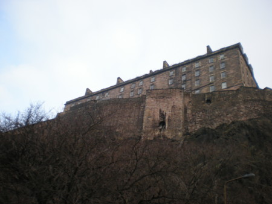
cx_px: 136
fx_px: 299
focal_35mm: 38
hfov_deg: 49.0
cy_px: 102
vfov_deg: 37.8
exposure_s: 1/160
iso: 64
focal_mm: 6.3
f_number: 3.1
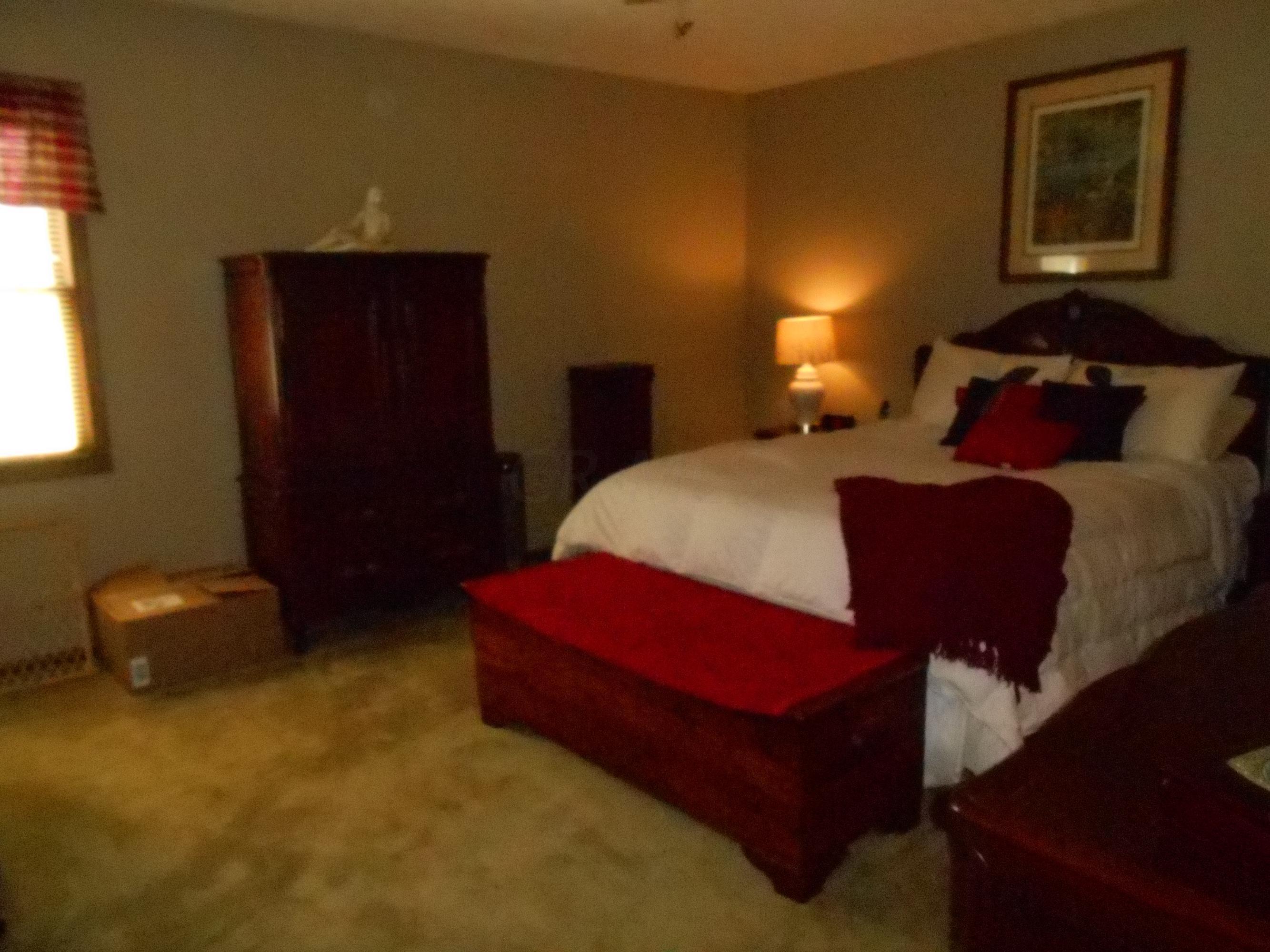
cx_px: 635
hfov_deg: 67.3
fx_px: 954
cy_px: 476
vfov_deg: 53.1
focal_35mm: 26
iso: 1600
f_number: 11.5
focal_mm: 4.6
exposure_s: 1/25
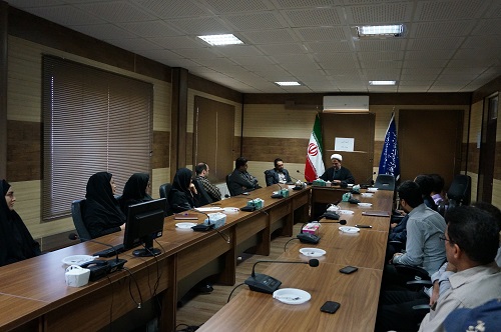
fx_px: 417
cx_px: 250
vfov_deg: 43.5
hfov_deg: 62.0
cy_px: 166
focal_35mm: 30
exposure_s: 1/160
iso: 3200
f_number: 4
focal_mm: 20
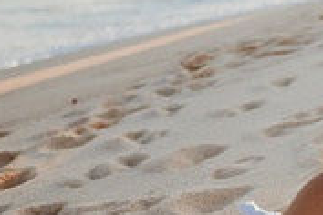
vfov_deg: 11.9
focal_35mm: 115
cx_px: 403
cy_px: 125
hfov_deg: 16.9
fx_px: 1032
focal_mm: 35
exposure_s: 1/1600
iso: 100
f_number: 1.8
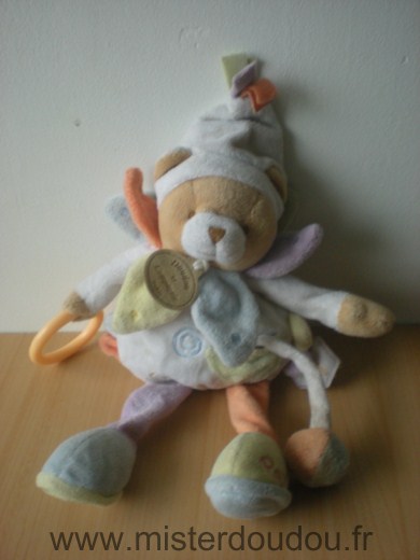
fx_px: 615
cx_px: 210
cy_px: 280
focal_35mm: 38
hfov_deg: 37.7
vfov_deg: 49.0
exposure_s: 1/8
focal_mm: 6.3
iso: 237
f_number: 3.1
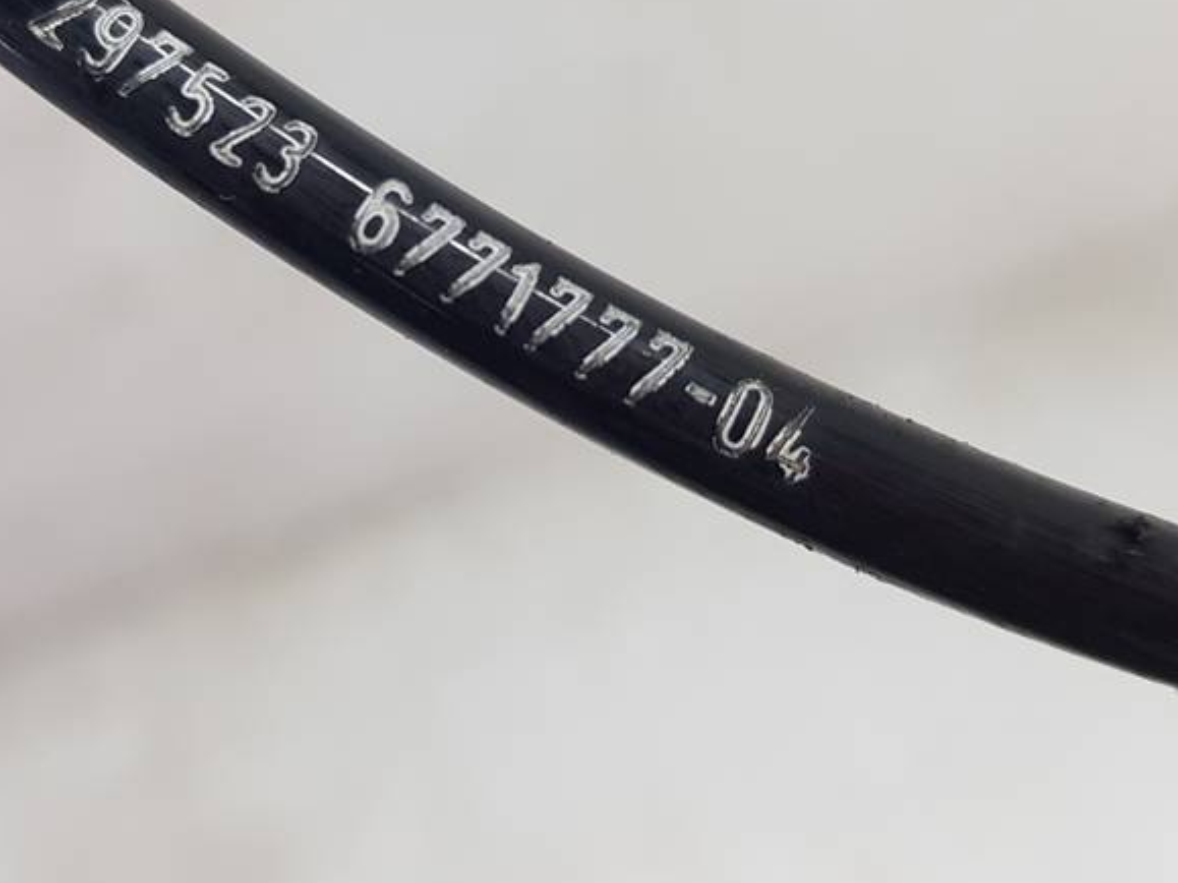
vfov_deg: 31.3
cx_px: 382
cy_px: 311
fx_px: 1565
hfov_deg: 40.7
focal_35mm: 46
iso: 80
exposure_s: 1/100
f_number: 1.7
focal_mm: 4.2
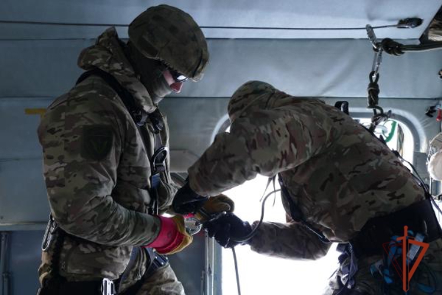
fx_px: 405
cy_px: 148
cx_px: 221
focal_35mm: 33
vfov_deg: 40.0
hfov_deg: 57.2
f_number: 3
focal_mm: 11.86
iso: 320
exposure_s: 1/80
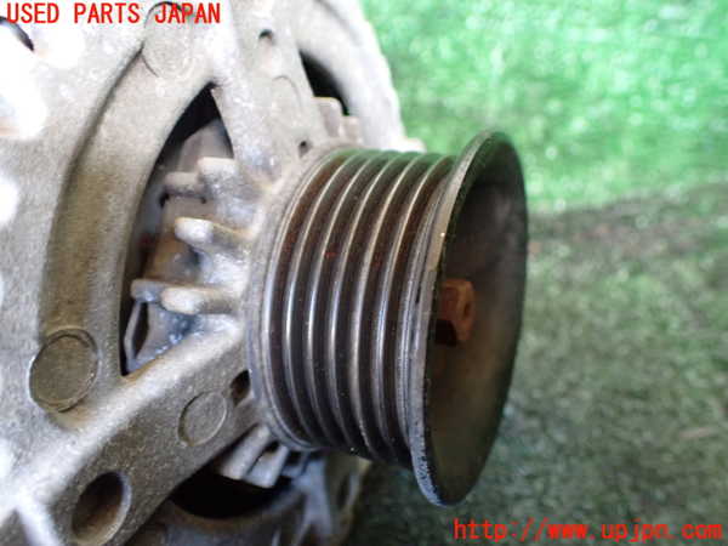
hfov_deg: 60.0
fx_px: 631
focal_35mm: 30
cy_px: 273
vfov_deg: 46.8
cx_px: 364
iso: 800
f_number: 2.3
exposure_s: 1/30
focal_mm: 5.4
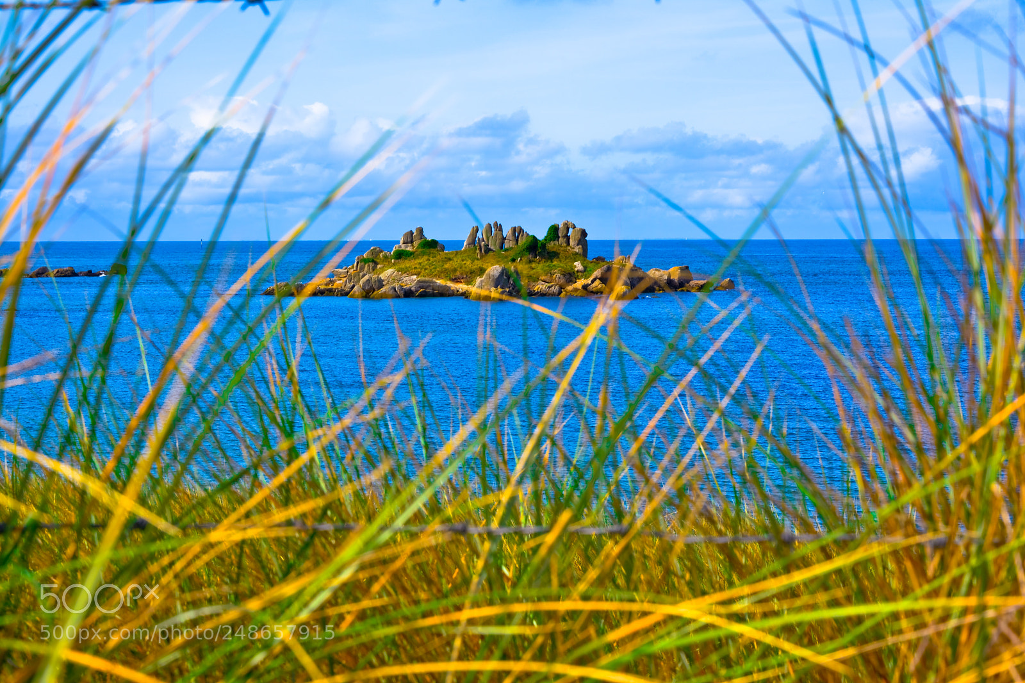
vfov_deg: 17.5
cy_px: 342
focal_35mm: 78
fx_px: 2220
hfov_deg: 26.0
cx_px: 512
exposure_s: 1/125
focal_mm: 52
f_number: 11
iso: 110
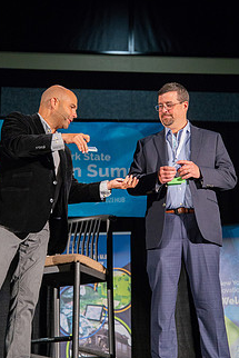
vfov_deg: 21.4
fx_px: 945
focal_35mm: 95
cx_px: 107
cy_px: 132
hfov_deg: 14.4
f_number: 4.5
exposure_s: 1/200
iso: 2000
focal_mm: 68
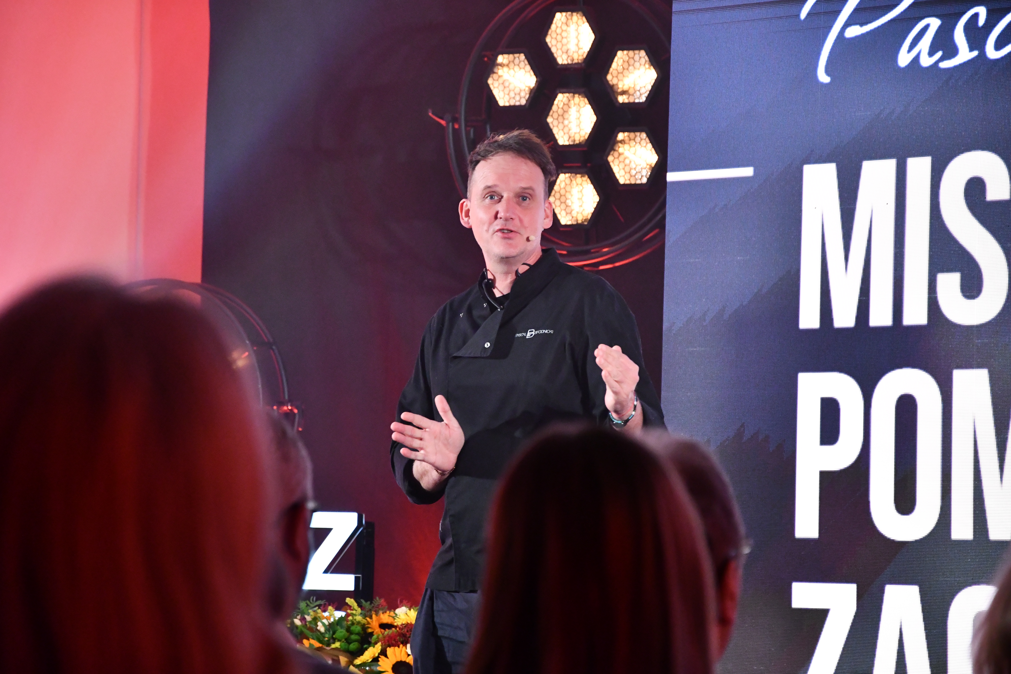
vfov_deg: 8.7
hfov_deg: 13.1
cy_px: 337
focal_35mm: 157
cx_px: 506
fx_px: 4409
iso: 4500
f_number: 5.6
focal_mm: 105
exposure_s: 1/160
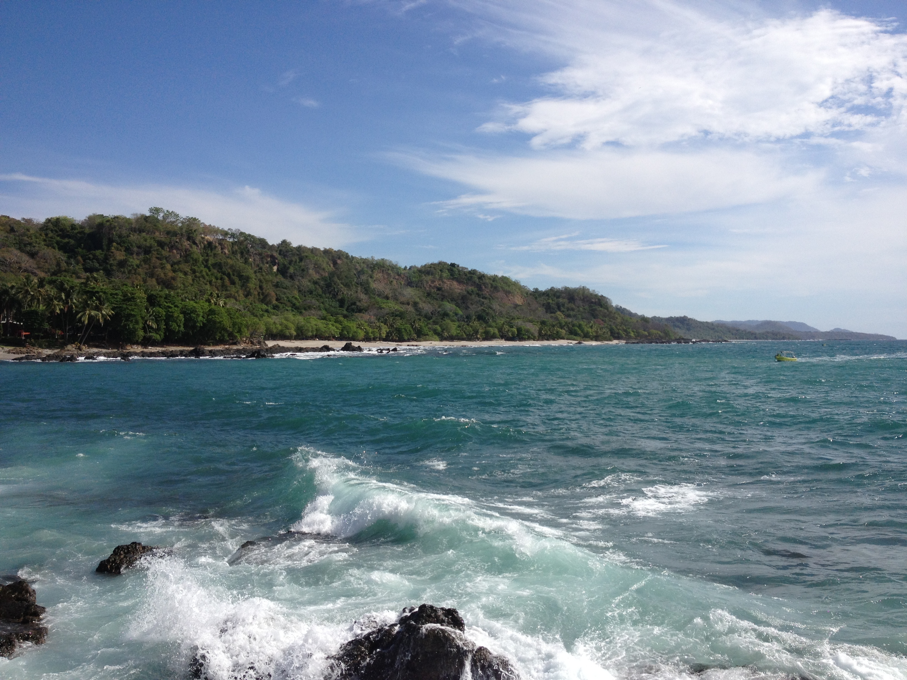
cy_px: 340
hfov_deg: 52.6
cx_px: 454
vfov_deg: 40.7
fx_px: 917
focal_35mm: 35
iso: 50
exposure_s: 1/2907
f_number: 2.4
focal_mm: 4.28
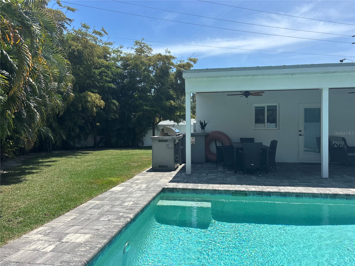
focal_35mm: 26
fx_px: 267
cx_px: 178
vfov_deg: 53.1
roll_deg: -0.1
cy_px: 133
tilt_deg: -1.2
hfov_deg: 67.3
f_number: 1.6
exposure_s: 1/3021
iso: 50
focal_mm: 5.96
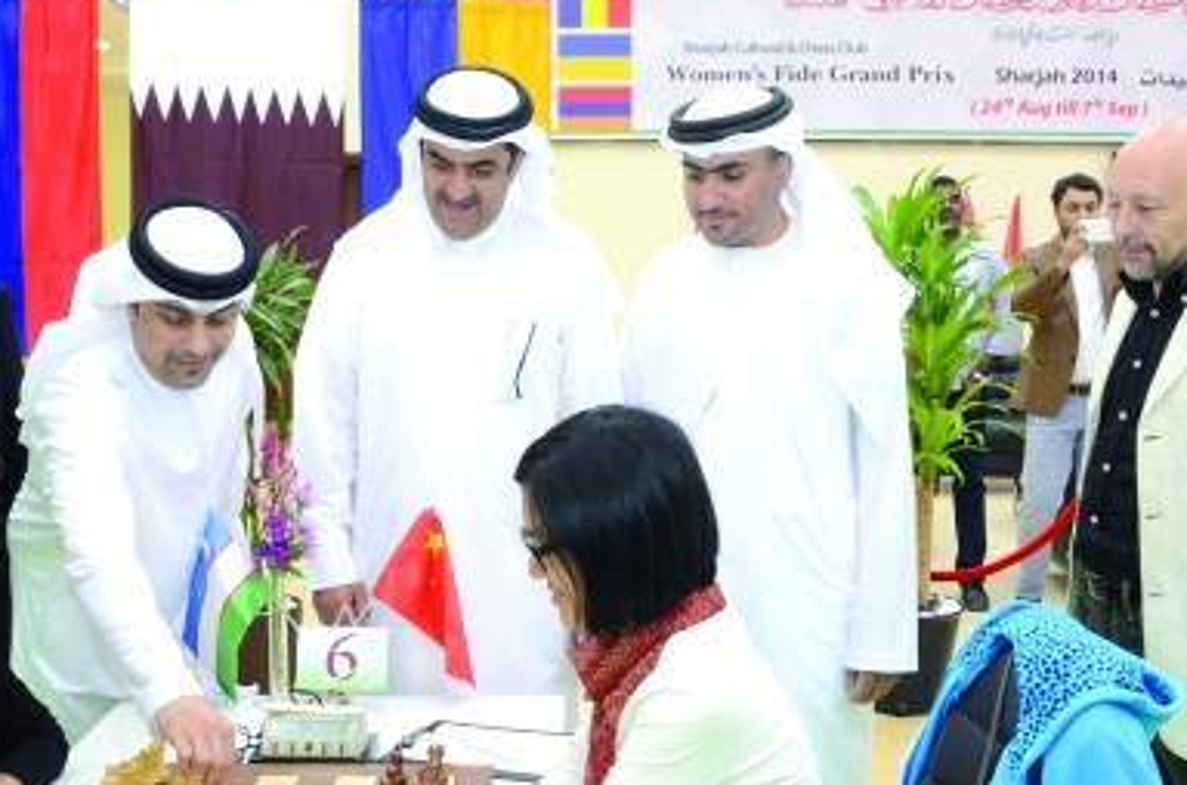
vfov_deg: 29.7
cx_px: 575
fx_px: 1480
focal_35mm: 45
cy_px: 459
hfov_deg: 43.7
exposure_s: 1/80
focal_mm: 18
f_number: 5
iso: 1600
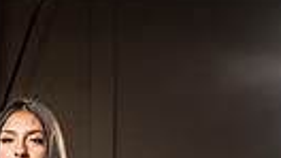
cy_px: 455
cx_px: -15
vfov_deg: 7.7
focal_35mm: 139
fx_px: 1035
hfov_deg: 15.1
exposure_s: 1/250
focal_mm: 39
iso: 125
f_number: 5.6
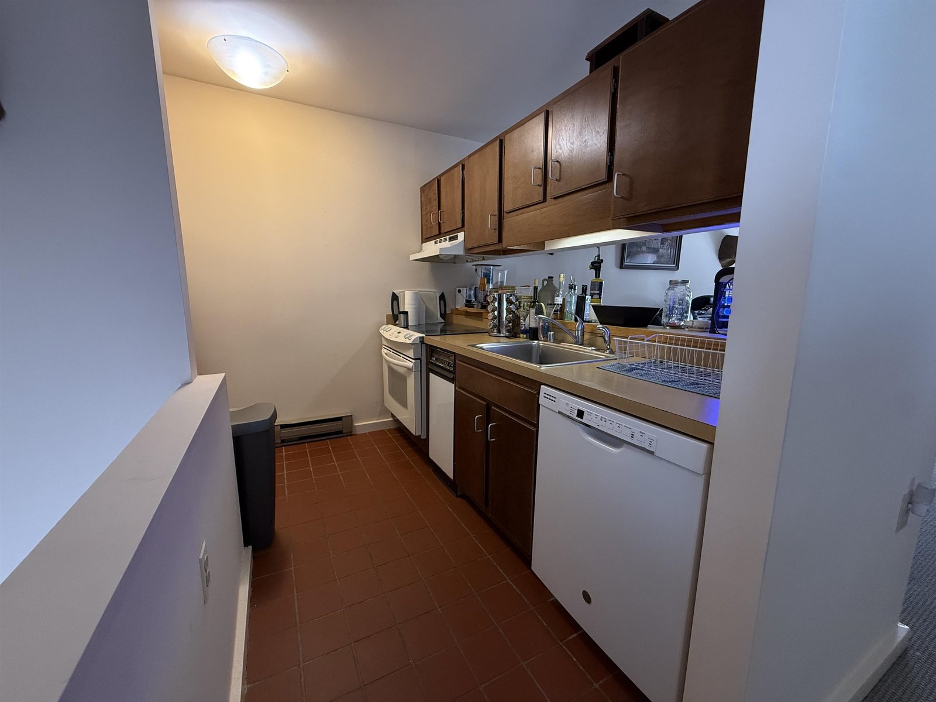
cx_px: 468
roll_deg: -0.6
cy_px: 351
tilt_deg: -9.2
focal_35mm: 14
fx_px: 379
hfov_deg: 102.1
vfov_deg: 85.7
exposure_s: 1/60
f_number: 2.2
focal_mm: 2.22
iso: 250
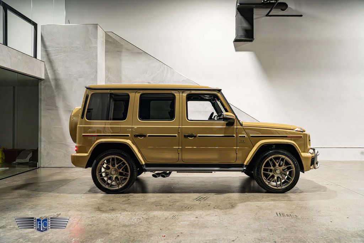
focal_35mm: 31
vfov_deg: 42.3
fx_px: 313
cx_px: 182
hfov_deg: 60.3
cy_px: 122
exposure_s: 1/100
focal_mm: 31
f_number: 4
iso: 1600
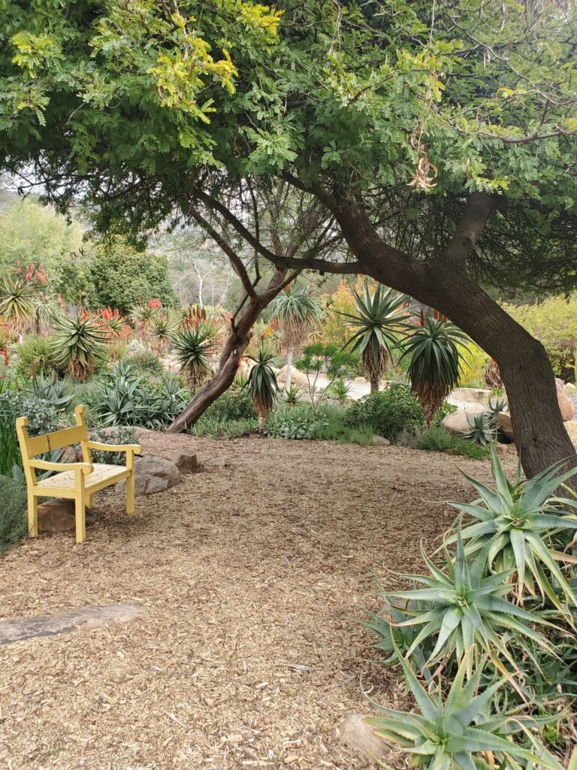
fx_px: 578
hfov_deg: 53.1
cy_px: 385
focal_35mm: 26
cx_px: 288
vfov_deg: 67.3
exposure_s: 1/164
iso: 50
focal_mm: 4.3
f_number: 2.4
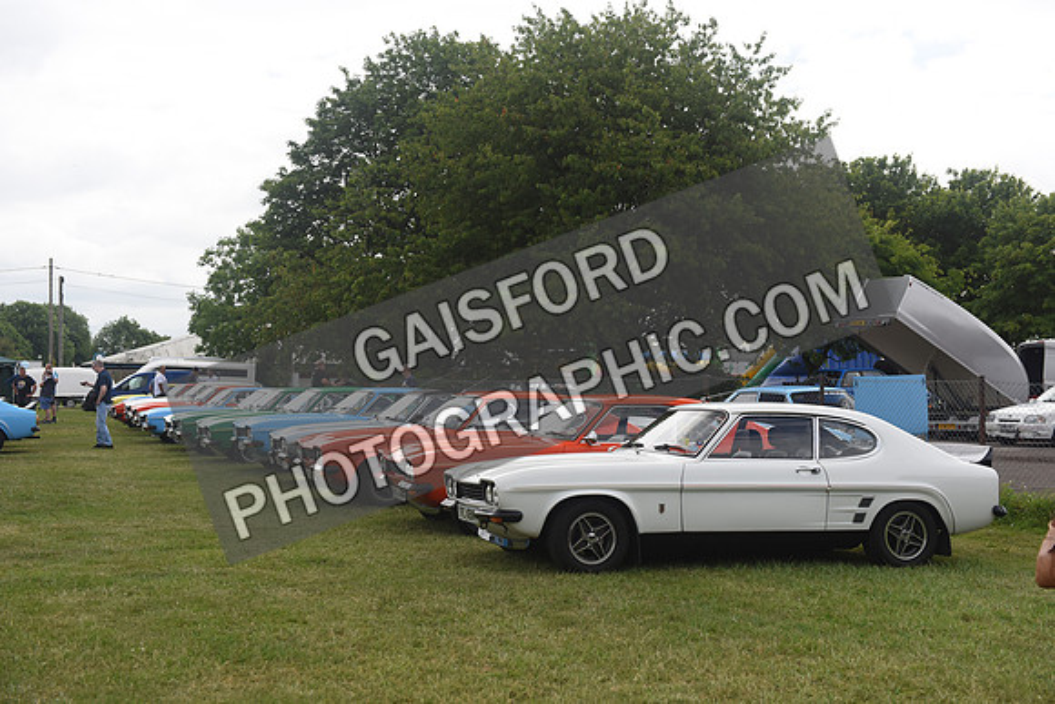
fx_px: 1407
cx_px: 528
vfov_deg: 28.1
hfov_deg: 41.1
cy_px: 352
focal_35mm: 48
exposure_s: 1/1000
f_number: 4.5
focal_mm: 48
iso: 500
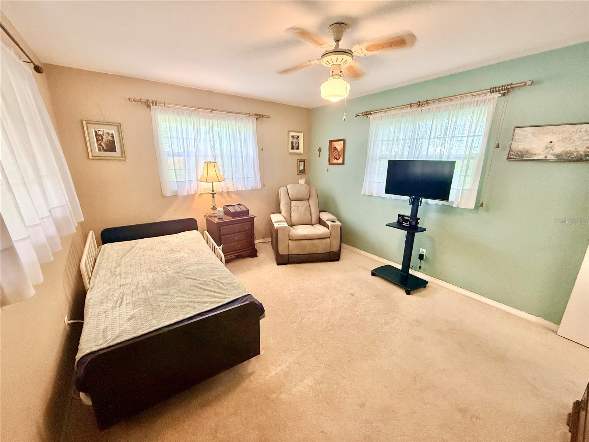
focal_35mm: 14
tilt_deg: -14.1
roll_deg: -0.5
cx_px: 294
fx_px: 238
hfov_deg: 102.1
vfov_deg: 85.7
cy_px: 221
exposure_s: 1/120
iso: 400
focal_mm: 2.22
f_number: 2.2
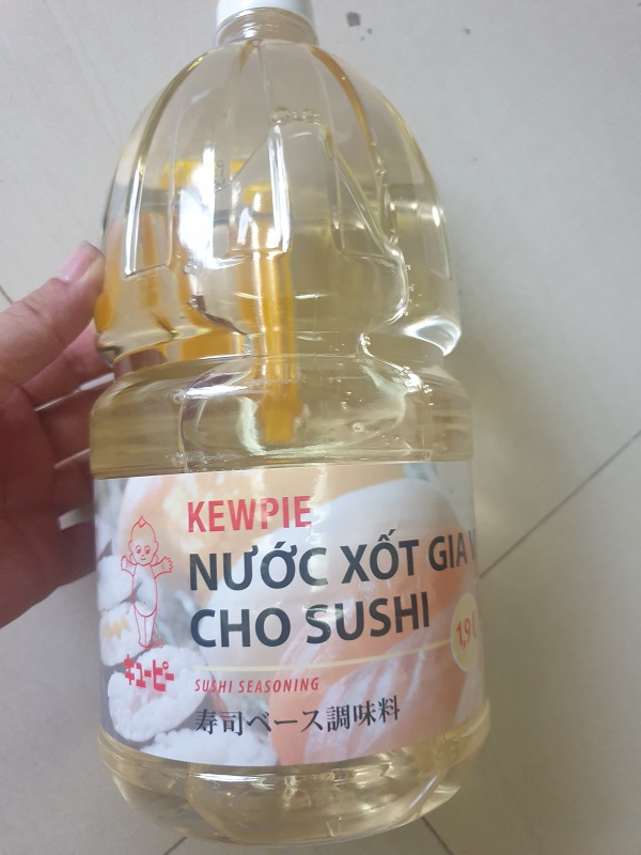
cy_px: 428
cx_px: 320
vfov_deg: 67.3
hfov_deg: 53.1
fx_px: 642
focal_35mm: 26
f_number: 1.5
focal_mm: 4.3
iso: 250
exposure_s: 1/26
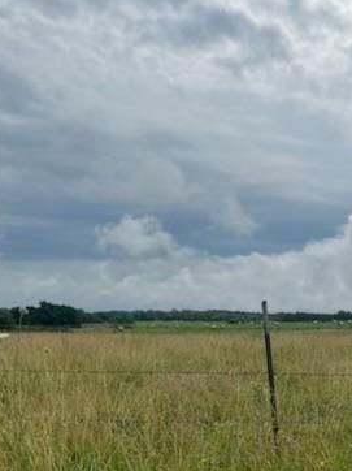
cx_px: 282
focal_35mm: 46
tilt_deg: -5.4
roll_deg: +0.2
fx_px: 624
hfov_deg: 30.7
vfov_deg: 39.8
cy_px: 370
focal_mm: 5.1
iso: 50
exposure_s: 1/8403
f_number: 1.6
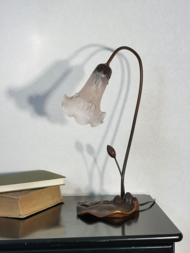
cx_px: 95
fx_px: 593
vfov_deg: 24.1
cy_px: 126
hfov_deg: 18.2
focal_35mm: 81
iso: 320
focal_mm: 7.48
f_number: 2.4
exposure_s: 1/25
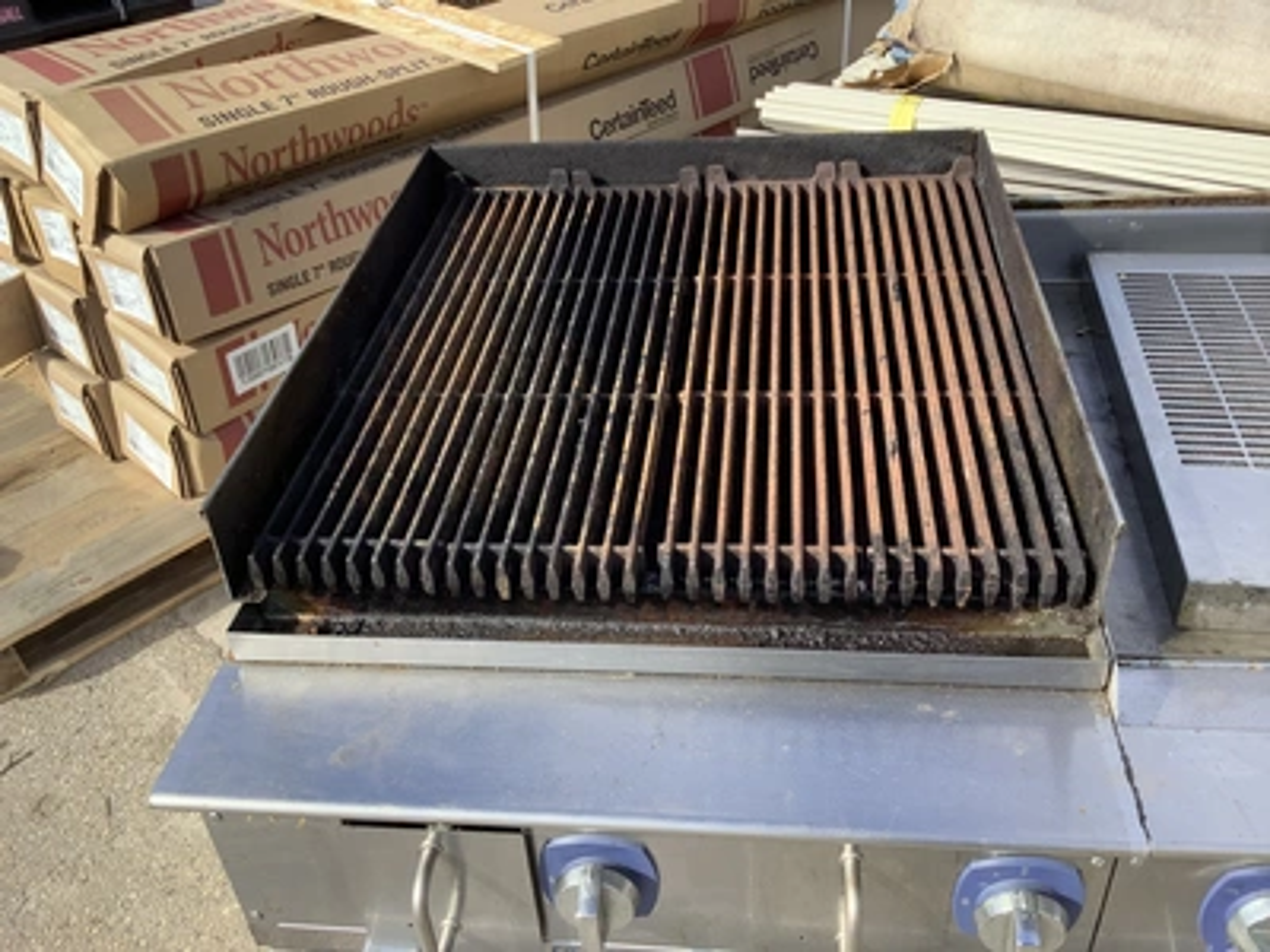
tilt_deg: -37.0
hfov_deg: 58.4
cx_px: 635
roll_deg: +4.9
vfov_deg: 45.4
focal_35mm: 31
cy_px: 476
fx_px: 1137
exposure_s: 1/367
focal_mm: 3.3
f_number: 2.4
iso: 25
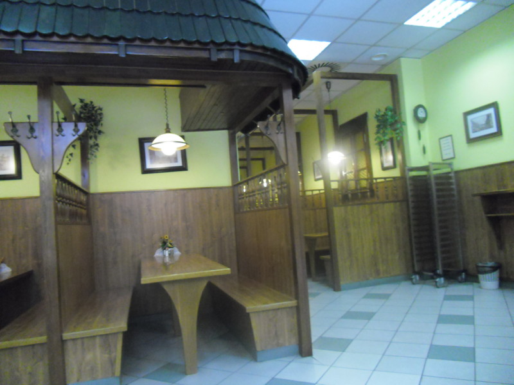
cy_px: 192
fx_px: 401
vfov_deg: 51.4
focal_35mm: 27
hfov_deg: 65.3
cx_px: 257
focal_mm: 4.9
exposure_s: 1/50
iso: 800
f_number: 3.2
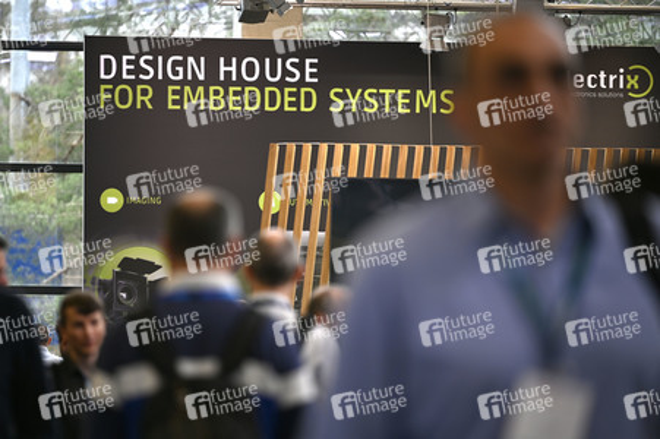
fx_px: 3206
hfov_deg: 11.8
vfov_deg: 7.8
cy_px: 220
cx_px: 330
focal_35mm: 175
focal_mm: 175
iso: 160
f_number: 2.8
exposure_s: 1/250
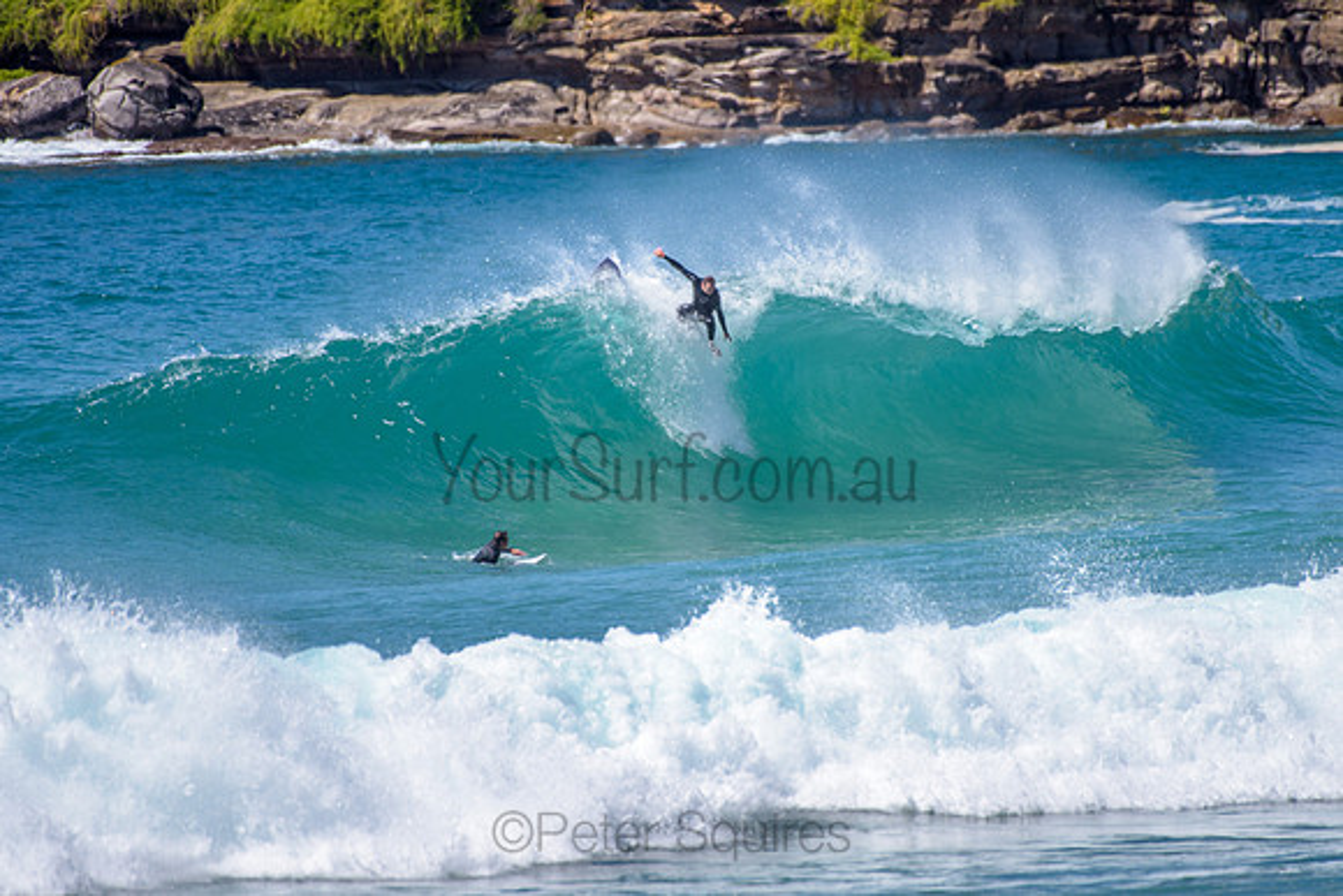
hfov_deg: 3.4
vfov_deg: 2.2
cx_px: 703
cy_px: 365
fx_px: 22866
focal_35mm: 613
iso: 90
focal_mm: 500
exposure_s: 1/2000
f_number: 5.6
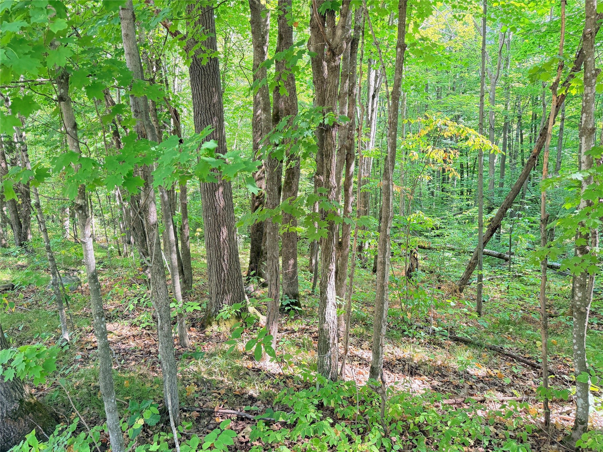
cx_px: 302
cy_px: 226
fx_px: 418
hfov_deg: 71.6
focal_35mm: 24
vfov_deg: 56.8
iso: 200
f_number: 1.78
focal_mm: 6.76
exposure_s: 1/111
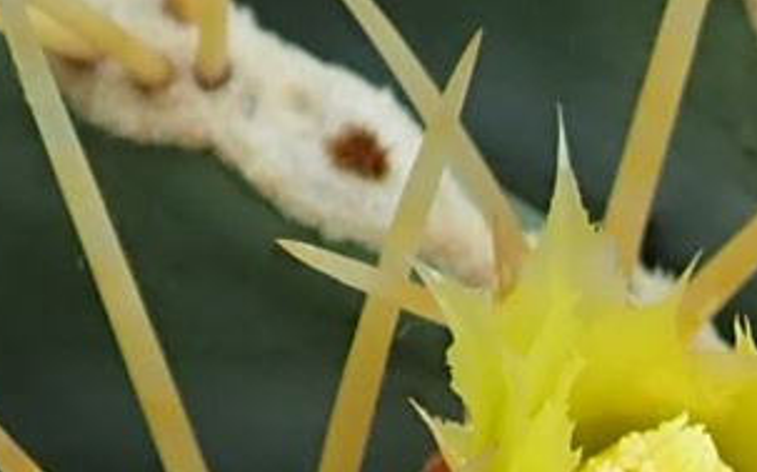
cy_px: 989
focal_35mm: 210
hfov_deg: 9.5
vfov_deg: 6.1
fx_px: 4330
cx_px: 1382
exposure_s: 1/320
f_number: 3.2
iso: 100
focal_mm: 5.5
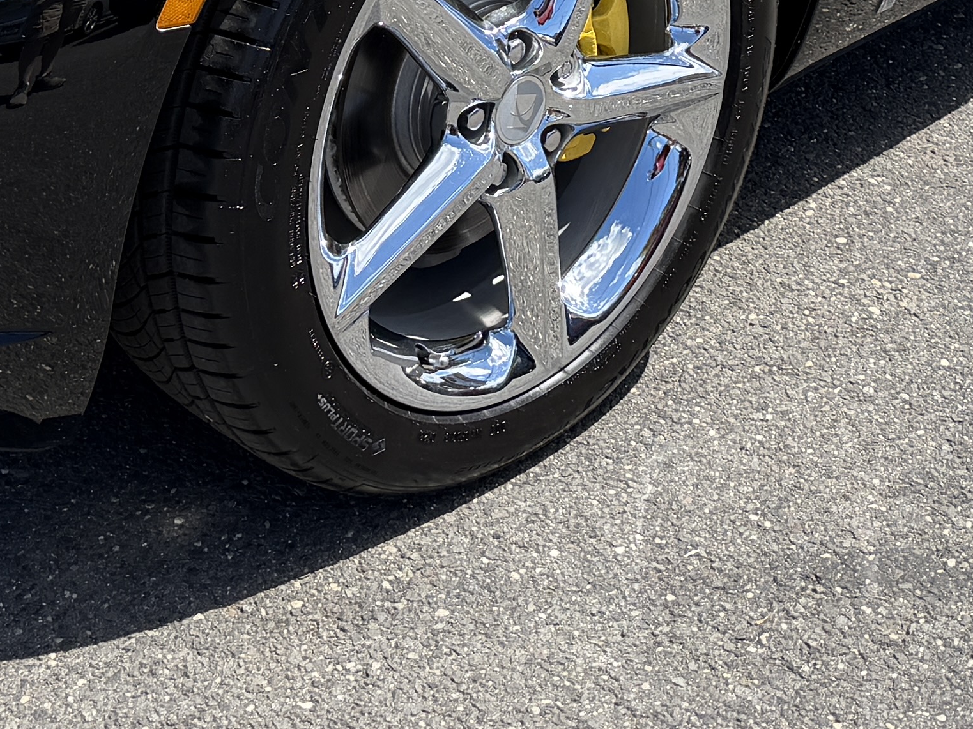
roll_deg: -0.5
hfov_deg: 21.7
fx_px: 2530
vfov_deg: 15.0
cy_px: -424
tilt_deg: -15.4
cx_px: 377
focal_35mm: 90
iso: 80
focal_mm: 6.76
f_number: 1.78
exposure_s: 1/2169
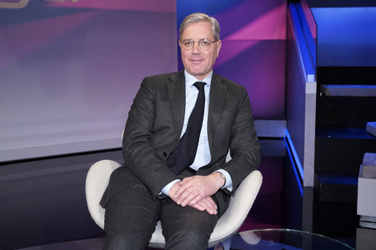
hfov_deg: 54.5
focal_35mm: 35
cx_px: 188
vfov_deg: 37.8
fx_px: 365
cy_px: 125
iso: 1600
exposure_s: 1/125
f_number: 5
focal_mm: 35
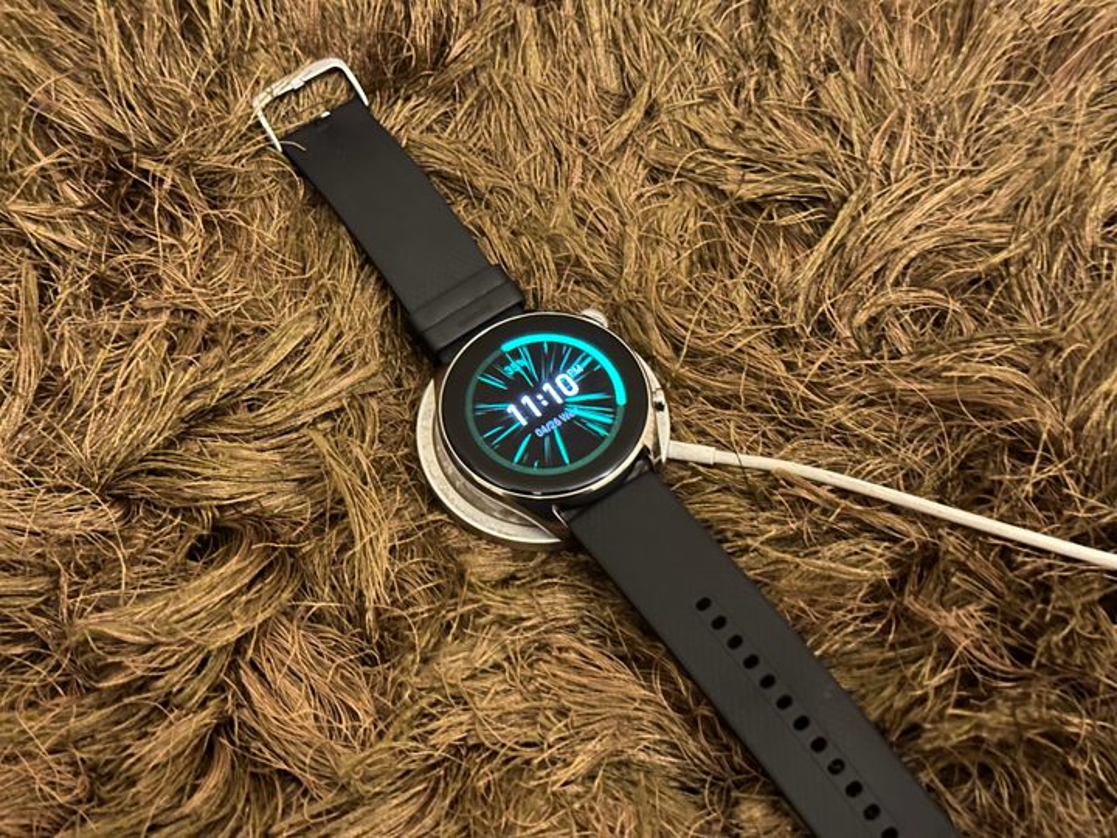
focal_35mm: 48
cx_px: 558
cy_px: 419
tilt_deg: -63.7
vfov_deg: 30.3
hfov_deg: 39.7
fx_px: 1549
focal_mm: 6.86
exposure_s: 1/9
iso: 640
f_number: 1.78
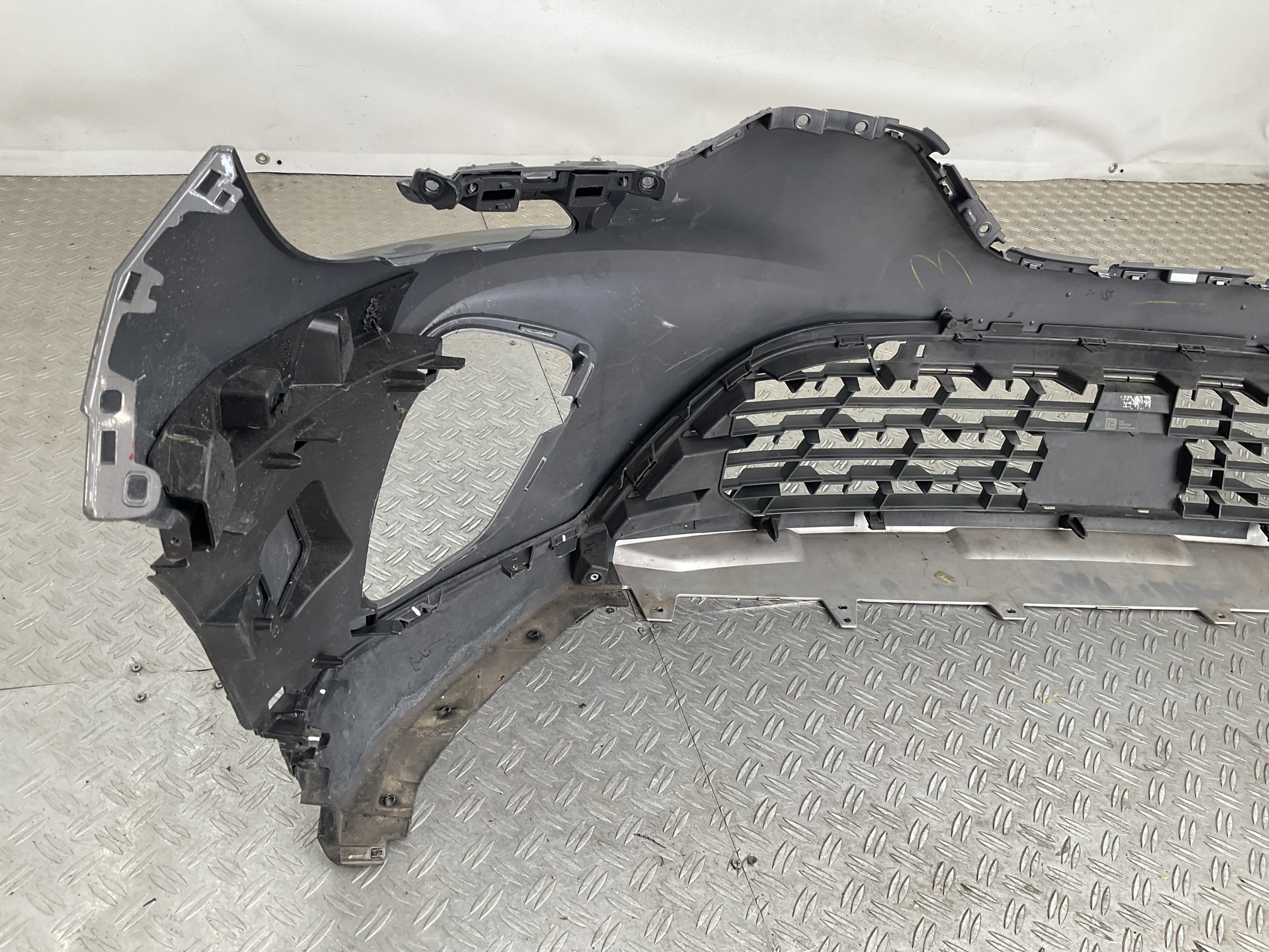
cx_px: 634
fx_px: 1063
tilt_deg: -36.9
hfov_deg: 61.7
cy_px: 476
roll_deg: -11.2
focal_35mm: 29
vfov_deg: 48.2
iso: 16
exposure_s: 1/100
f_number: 1.8
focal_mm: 3
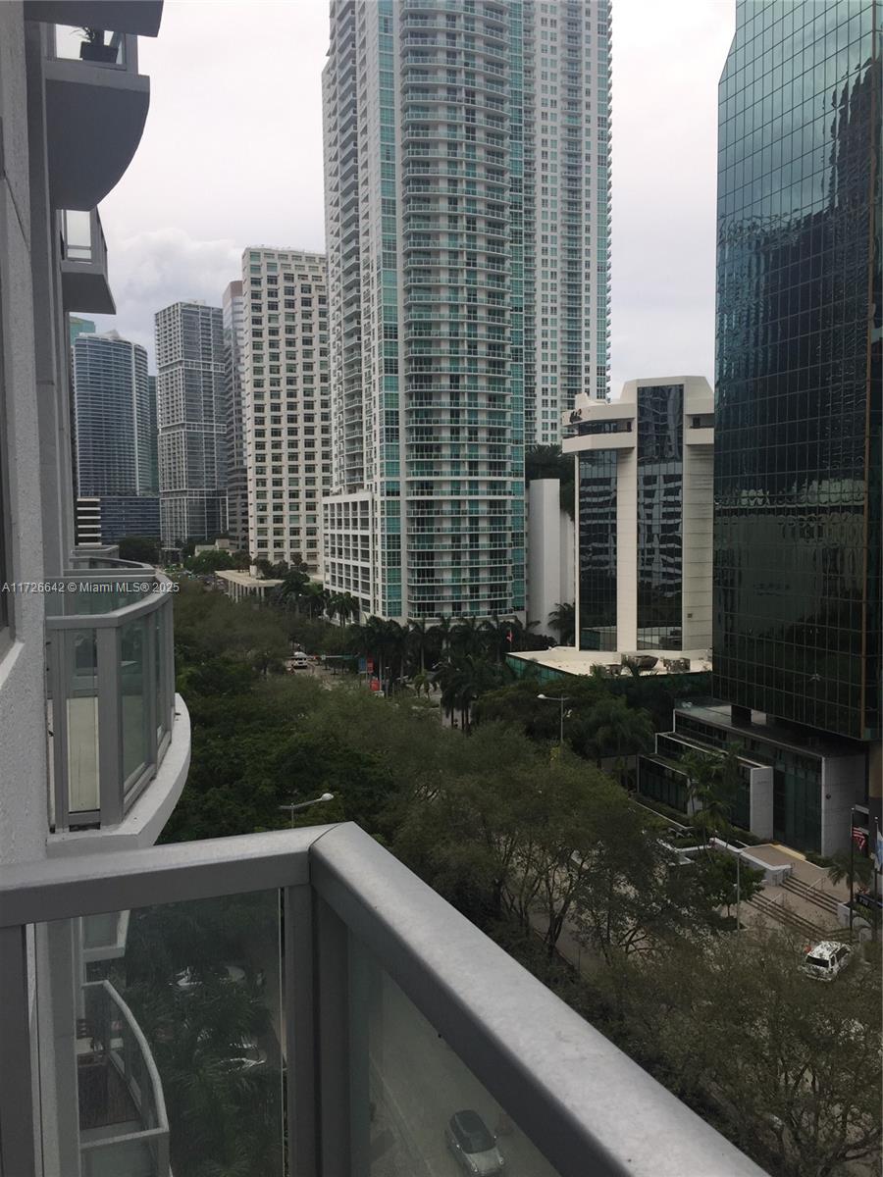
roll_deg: +0.1
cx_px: 442
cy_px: 588
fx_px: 986
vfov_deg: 61.7
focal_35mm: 29
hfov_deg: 48.2
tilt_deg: -1.4
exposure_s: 1/638
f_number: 2.2
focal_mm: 4.15
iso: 32
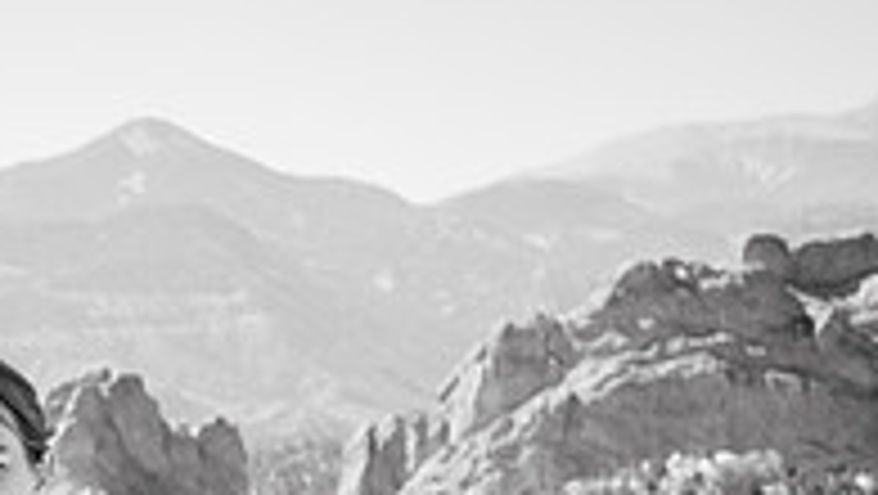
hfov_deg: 17.8
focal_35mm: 109
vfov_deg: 10.8
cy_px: 670
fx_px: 2539
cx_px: -383
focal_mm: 35
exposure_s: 1/400
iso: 200
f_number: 4.5
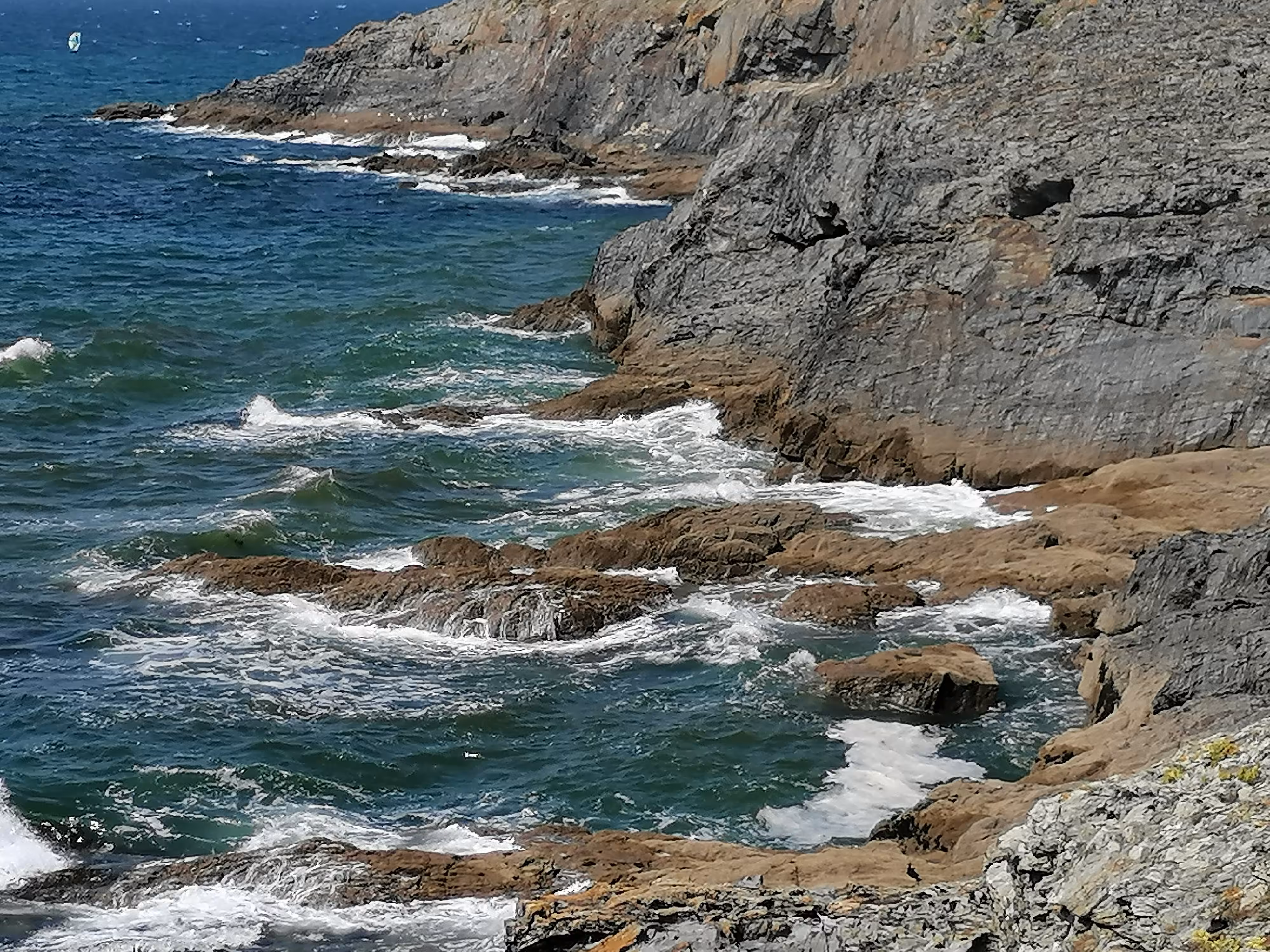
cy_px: 476
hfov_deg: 22.0
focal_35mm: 89
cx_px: 635
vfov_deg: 16.6
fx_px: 3265
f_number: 1.8
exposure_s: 1/1838
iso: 50
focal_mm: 4.75
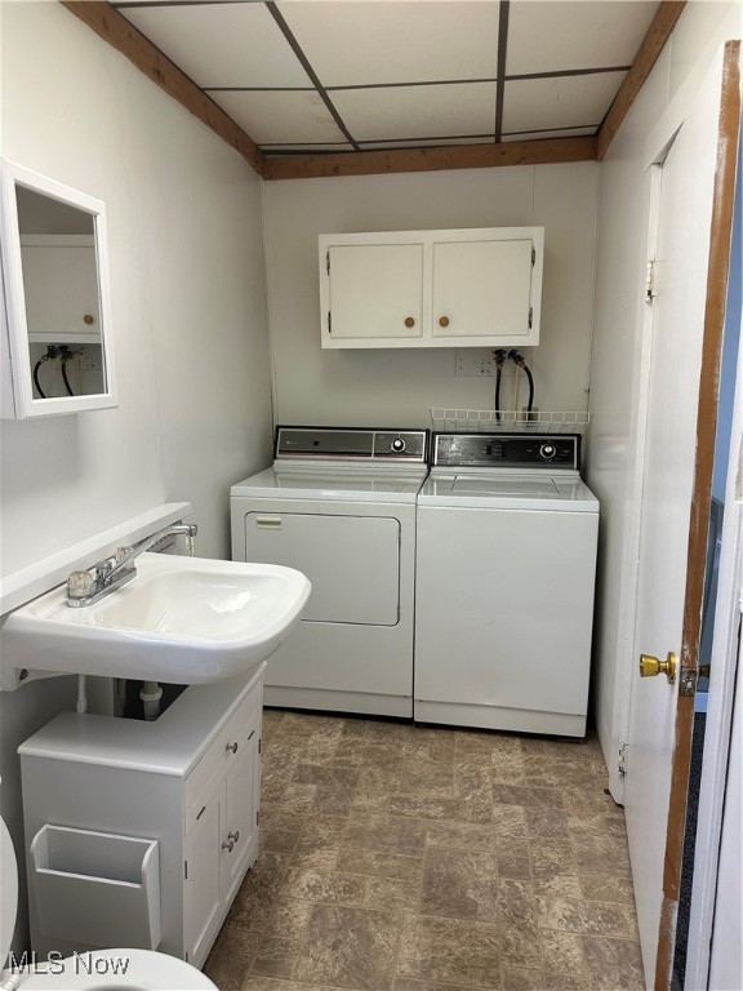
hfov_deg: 56.8
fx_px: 687
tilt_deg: -10.7
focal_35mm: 24
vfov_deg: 71.6
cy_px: 496
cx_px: 372
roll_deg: +1.2
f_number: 1.78
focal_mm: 6.86
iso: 125
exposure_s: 1/60
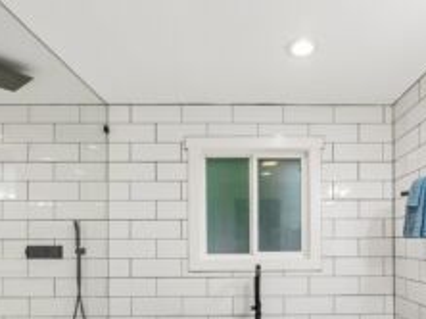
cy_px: 241
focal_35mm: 26
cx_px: 249
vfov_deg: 50.7
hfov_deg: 66.9
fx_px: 320
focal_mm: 10
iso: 250
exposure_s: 1/20
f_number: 9
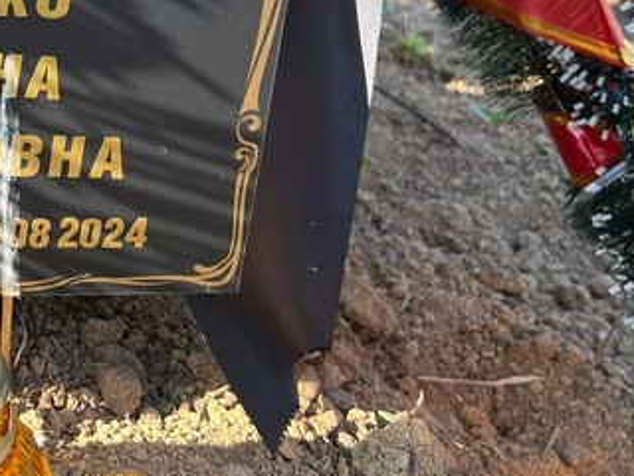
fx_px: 1190
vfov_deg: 21.6
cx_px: -105
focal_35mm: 65
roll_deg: +3.1
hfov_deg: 26.8
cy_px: -26
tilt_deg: -22.1
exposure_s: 1/294
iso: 50
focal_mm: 5.7
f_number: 1.5
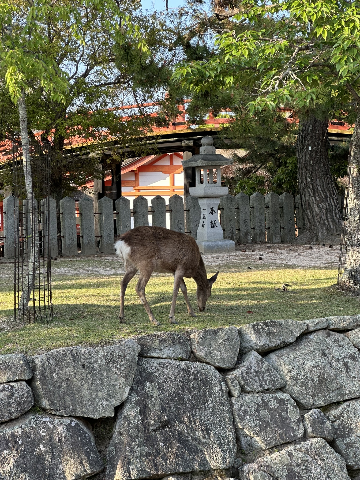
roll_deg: -0.1
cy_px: 240
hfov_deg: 19.1
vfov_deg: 25.3
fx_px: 1068
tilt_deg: -1.9
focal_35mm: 77
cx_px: 180
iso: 32
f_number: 2.8
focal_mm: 9
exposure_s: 1/99
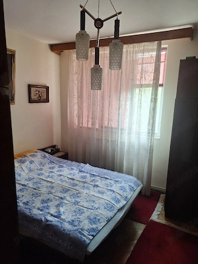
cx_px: 99
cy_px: 132
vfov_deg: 73.9
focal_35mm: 23
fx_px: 175
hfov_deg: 58.9
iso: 125
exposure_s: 1/50
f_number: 1.8
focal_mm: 5.54
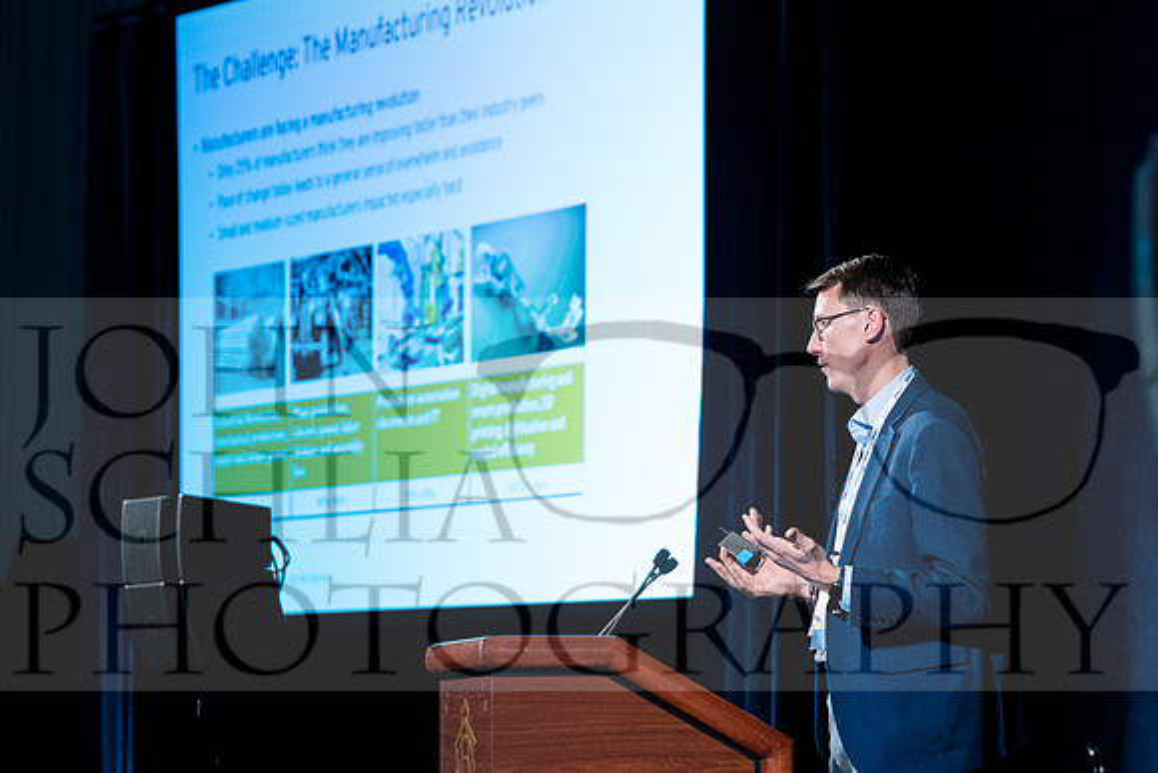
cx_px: 579
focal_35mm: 150
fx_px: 4826
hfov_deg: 13.7
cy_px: 386
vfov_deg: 9.2
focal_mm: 100
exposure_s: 1/125
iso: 3200
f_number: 3.5
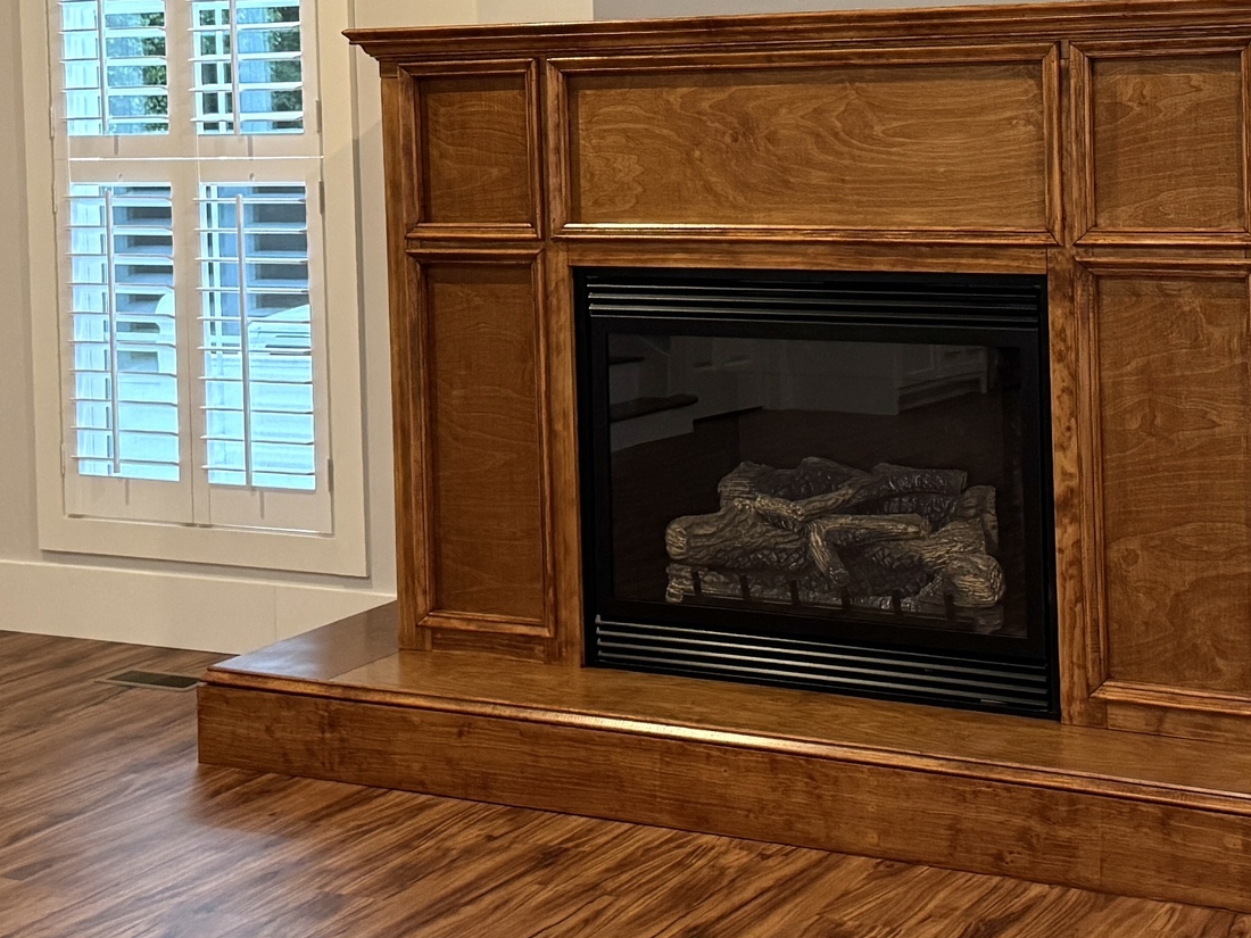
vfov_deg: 21.6
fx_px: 2421
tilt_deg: -2.7
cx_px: 687
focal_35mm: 67
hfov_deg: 29.0
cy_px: 143
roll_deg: +1.3
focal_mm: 6.76
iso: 400
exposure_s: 1/60
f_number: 1.78
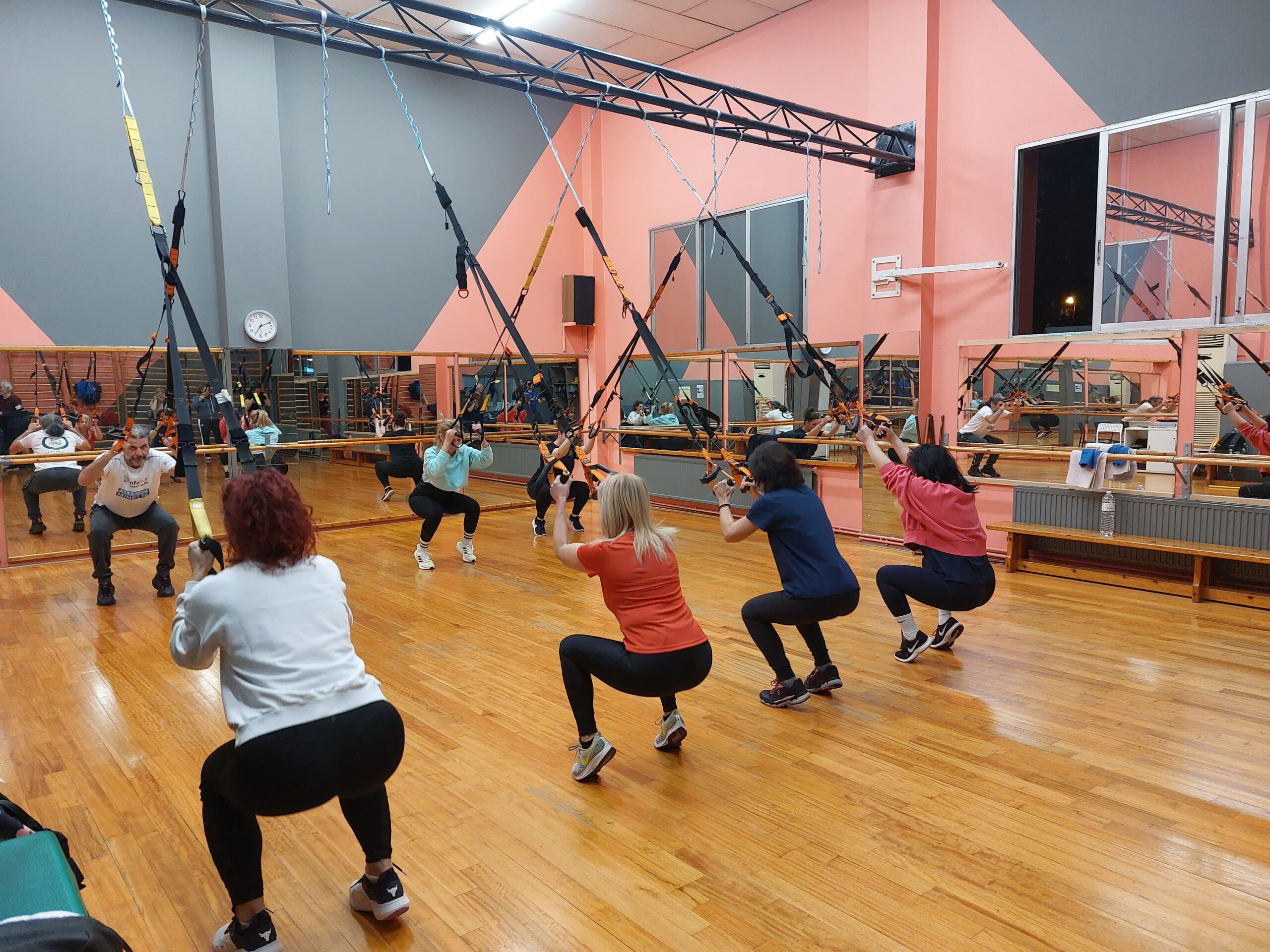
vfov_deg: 54.9
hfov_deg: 69.4
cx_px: 635
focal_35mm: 25
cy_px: 476
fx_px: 917
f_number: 1.8
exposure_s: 1/50
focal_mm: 5.23
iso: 320
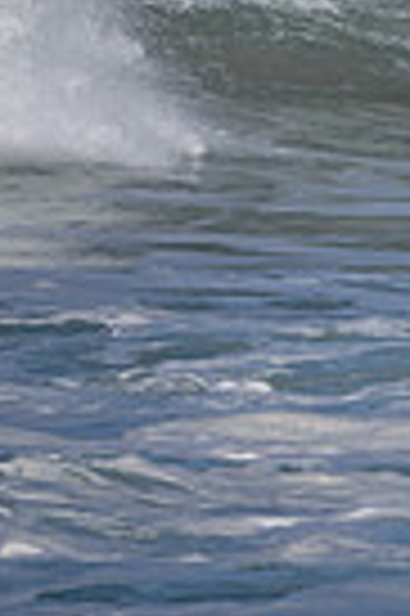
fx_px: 32692
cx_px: 1068
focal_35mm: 1909
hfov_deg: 0.7
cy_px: -196
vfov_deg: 1.1
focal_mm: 300
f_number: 5.6
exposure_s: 1/2000
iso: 220
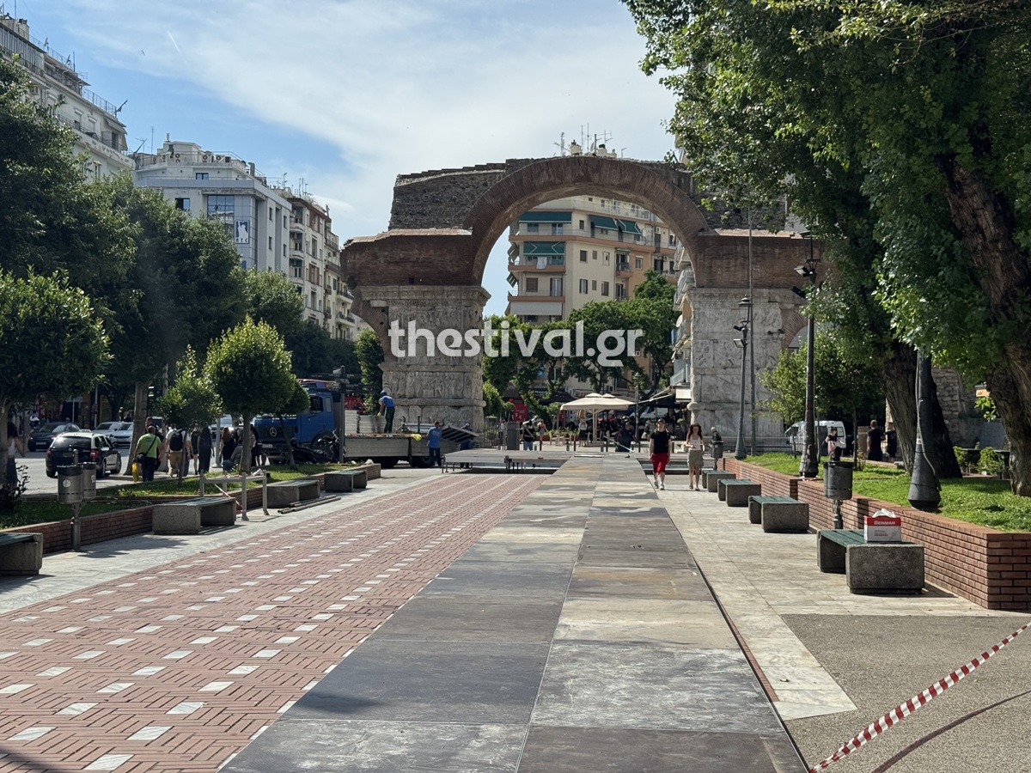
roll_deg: +0.3
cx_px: 516
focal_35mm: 48
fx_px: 1430
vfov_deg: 30.3
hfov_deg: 39.7
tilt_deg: +1.7
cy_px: 386
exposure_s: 1/5376
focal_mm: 6.76
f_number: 1.78
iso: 64
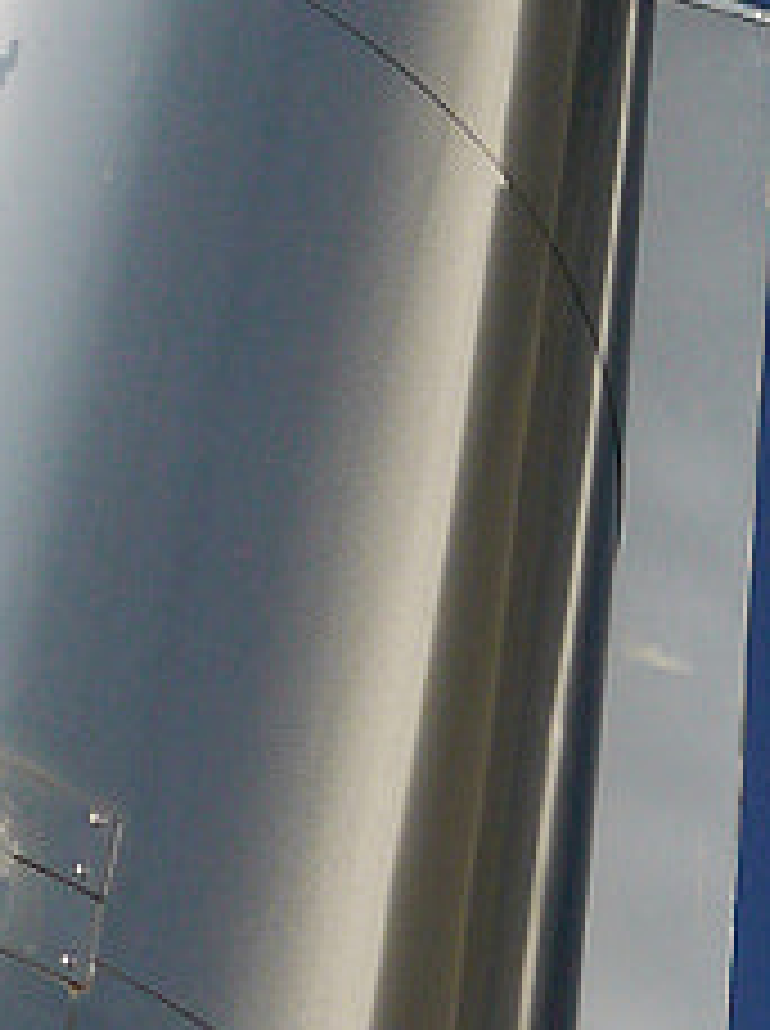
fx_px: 5829
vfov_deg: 9.8
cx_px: 811
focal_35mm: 196
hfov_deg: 7.5
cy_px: -544
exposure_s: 1/1000
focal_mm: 14
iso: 160
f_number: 6.3
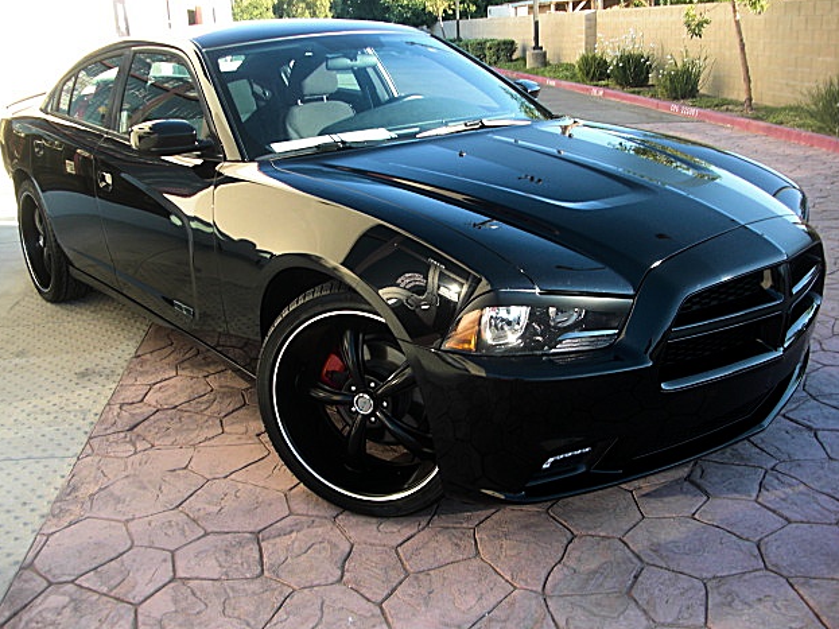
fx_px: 897
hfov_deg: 50.1
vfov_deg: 38.7
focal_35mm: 37
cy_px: 317
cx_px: 422
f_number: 2.8
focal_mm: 6.3
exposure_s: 1/100
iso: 50
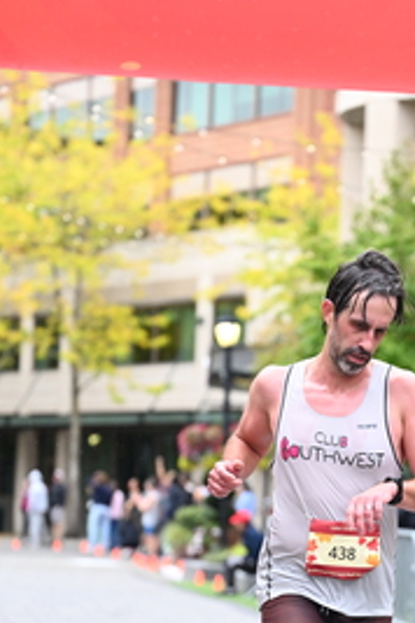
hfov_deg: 8.3
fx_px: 2853
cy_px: 513
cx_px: 414
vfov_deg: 12.4
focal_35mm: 165
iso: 1250
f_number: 2.8
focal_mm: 80
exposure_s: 1/1600
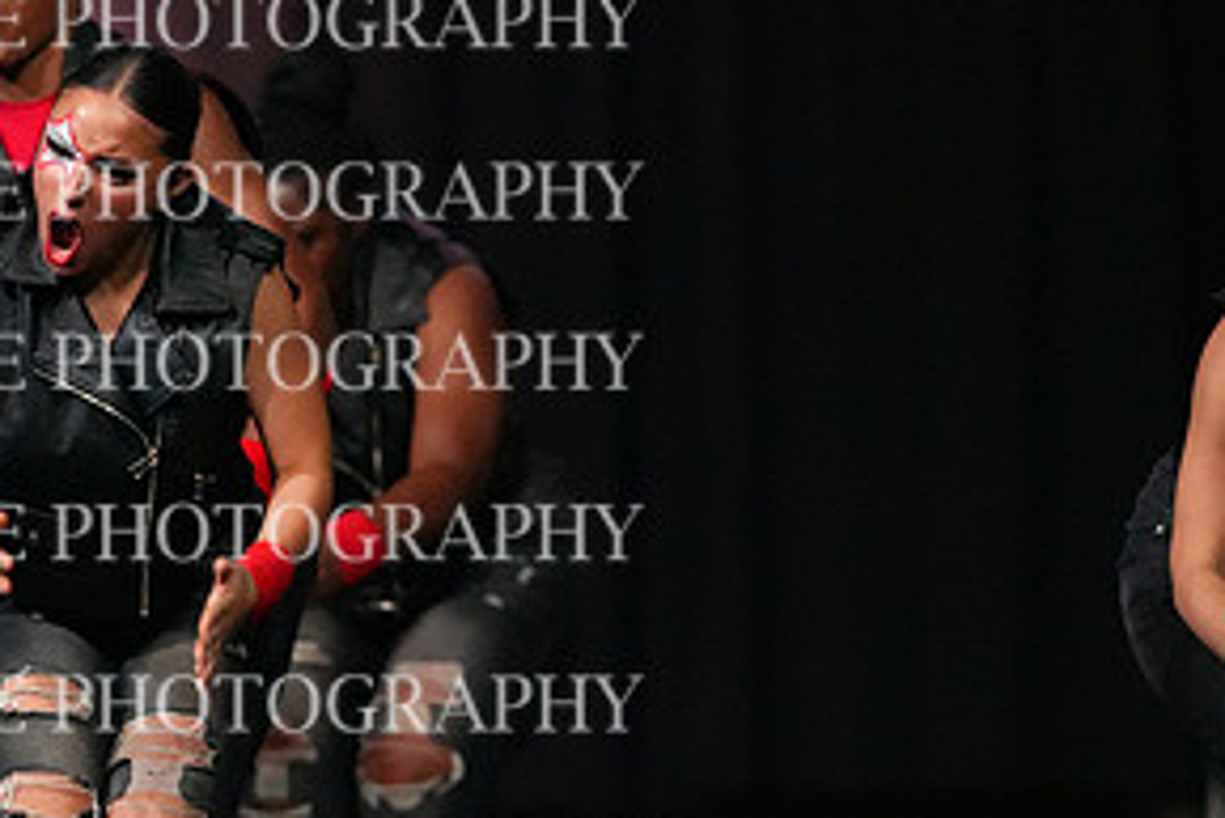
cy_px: 447
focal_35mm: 602
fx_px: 20494
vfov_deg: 2.3
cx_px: 30
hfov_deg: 3.4
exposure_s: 1/1250
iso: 16000
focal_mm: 300
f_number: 3.5
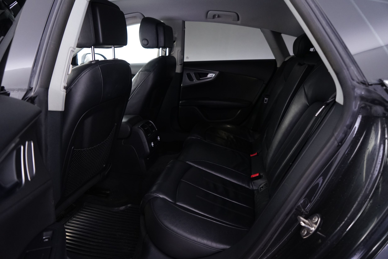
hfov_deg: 73.7
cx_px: 194
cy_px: 130
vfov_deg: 53.1
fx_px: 259
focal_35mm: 24
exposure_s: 1/10
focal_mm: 24
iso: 1600
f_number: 4
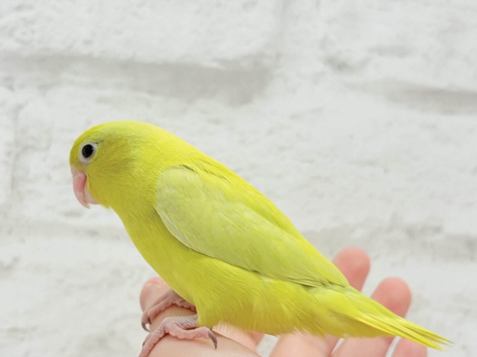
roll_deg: -1.6
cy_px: 178
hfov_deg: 36.8
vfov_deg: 28.0
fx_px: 717
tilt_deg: +3.0
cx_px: 238
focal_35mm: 52
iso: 32
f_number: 1.6
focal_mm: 5.96
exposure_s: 1/50
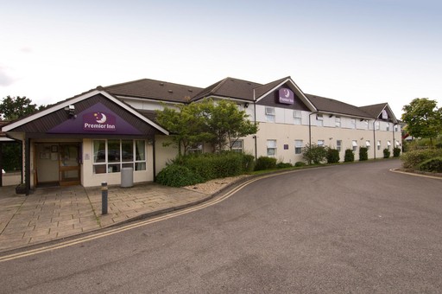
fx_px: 221
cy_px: 147
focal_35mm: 18
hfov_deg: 90.1
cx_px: 221
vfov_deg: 67.2
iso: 400
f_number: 9
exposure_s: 1/320
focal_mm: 12
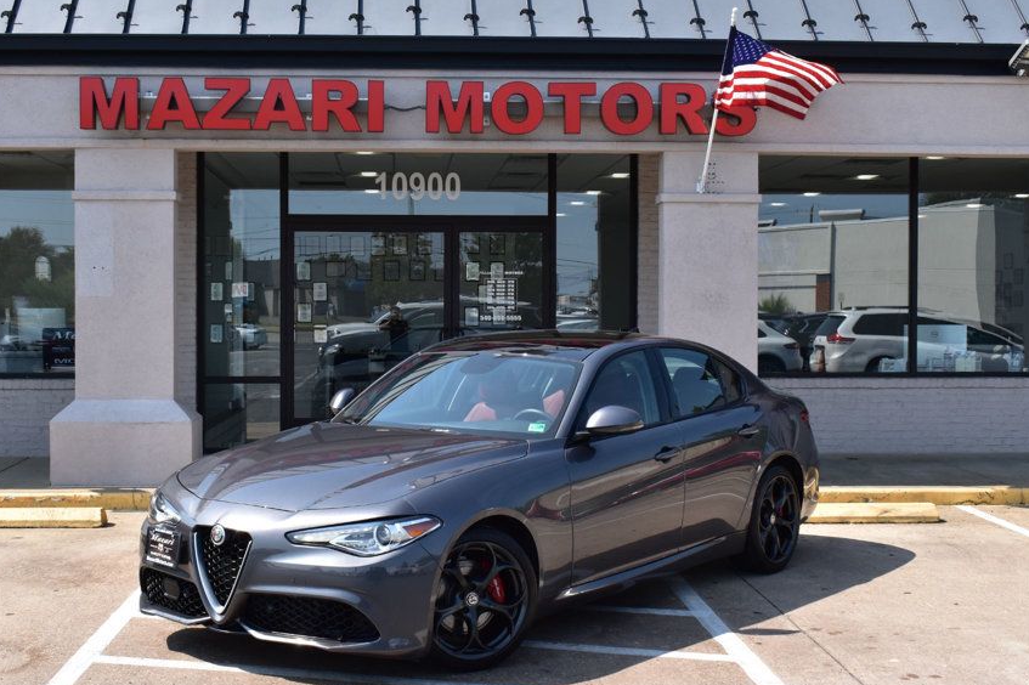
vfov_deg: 25.7
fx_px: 1503
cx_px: 480
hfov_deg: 37.8
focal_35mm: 53
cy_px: 350
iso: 400
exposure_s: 1/400
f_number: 11
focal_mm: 29
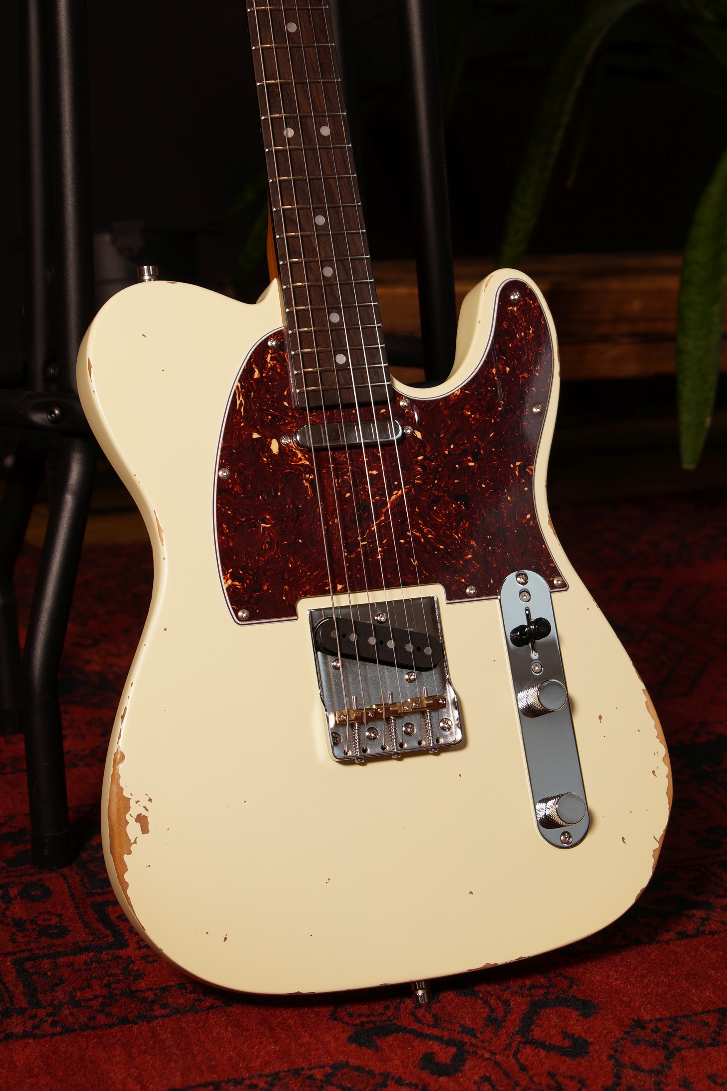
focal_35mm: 71
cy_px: 537
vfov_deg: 28.6
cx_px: 358
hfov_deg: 19.3
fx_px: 2136
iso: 100
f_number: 5.6
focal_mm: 45
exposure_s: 1/10
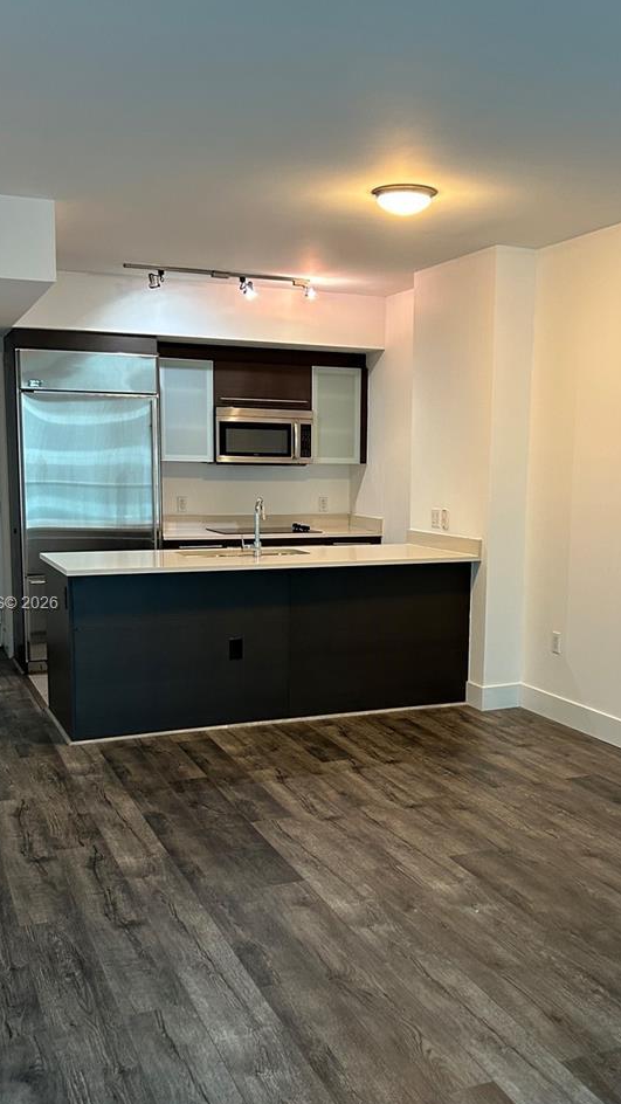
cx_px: 368
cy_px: 605
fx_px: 1054
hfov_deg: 32.7
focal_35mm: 36
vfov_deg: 55.2
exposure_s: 1/60
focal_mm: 5.7
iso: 160
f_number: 1.5
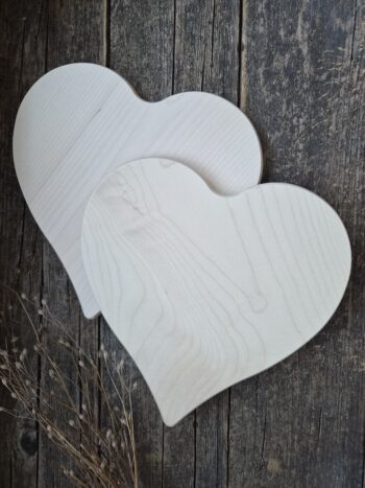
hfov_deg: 58.9
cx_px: 182
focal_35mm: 23
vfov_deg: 73.9
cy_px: 244
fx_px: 324
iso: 200
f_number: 1.8
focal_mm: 5.4
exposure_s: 1/180
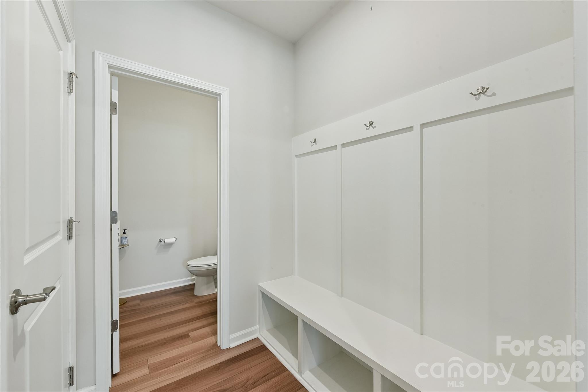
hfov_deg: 104.3
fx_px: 229
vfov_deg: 81.2
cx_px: 294
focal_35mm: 14
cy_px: 196
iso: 200
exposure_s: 1/6
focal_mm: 14
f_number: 11
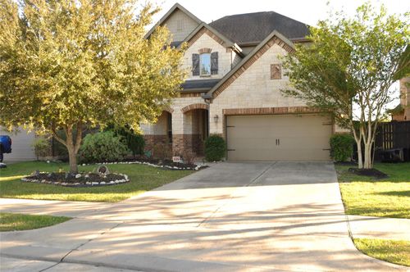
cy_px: 136
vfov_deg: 39.9
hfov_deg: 57.3
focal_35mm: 33
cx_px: 205
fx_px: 375
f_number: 9.5
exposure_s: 1/20
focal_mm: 22
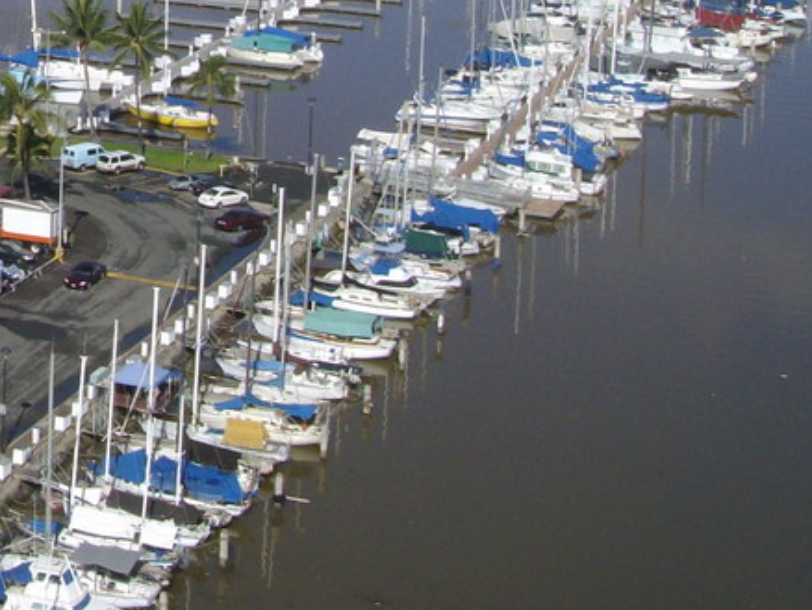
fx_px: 2370
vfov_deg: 14.1
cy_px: -182
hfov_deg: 18.1
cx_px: -253
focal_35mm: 101
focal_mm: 6
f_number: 4.8
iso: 80
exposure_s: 1/1000
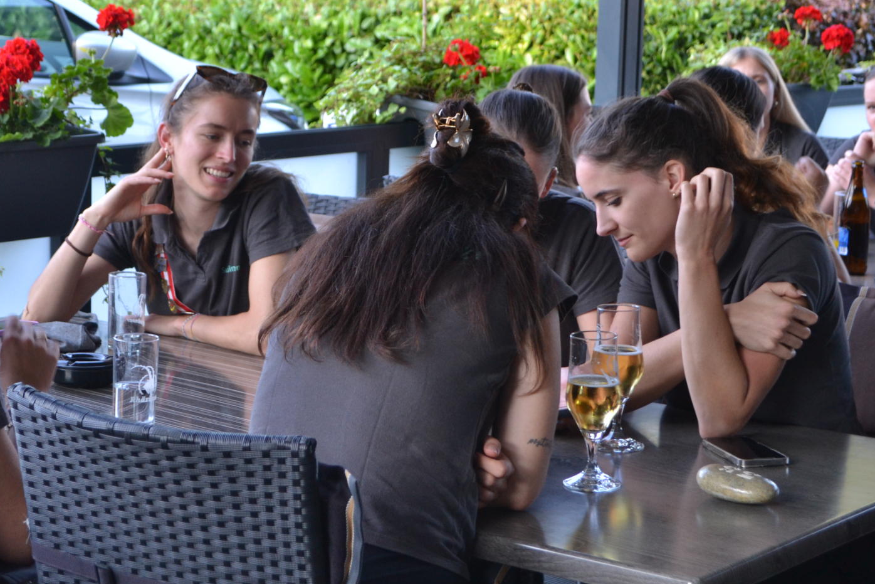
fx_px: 2139
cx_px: 306
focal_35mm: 88
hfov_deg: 23.0
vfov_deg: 15.5
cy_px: 232
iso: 400
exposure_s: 1/60
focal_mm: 40
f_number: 5.3
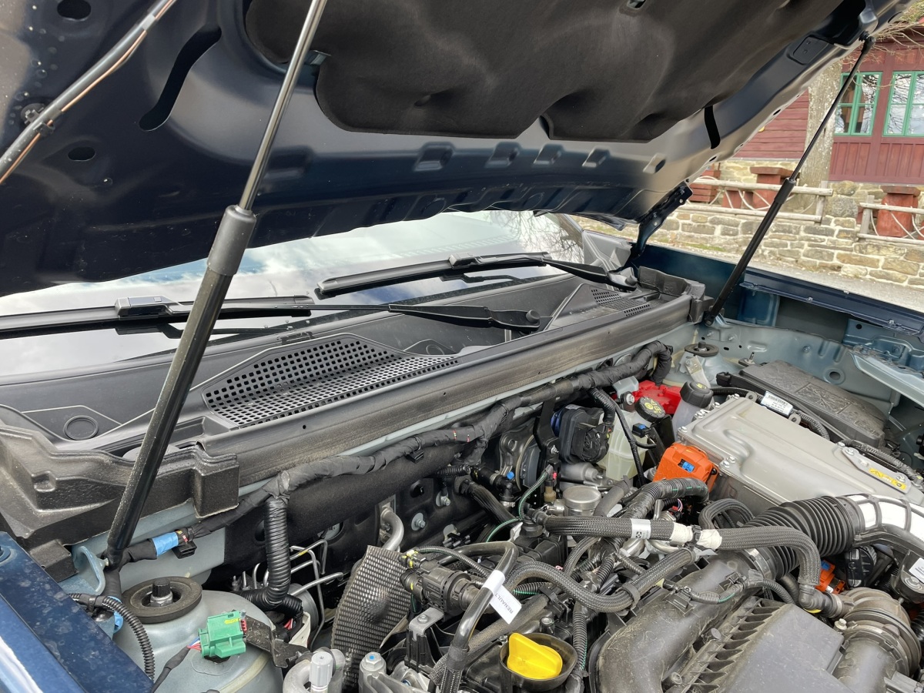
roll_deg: -3.5
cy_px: 346
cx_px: 462
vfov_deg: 53.1
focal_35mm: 26
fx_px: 694
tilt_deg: -12.3
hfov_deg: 67.3
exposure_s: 1/151
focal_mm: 4.2
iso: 32
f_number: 1.6
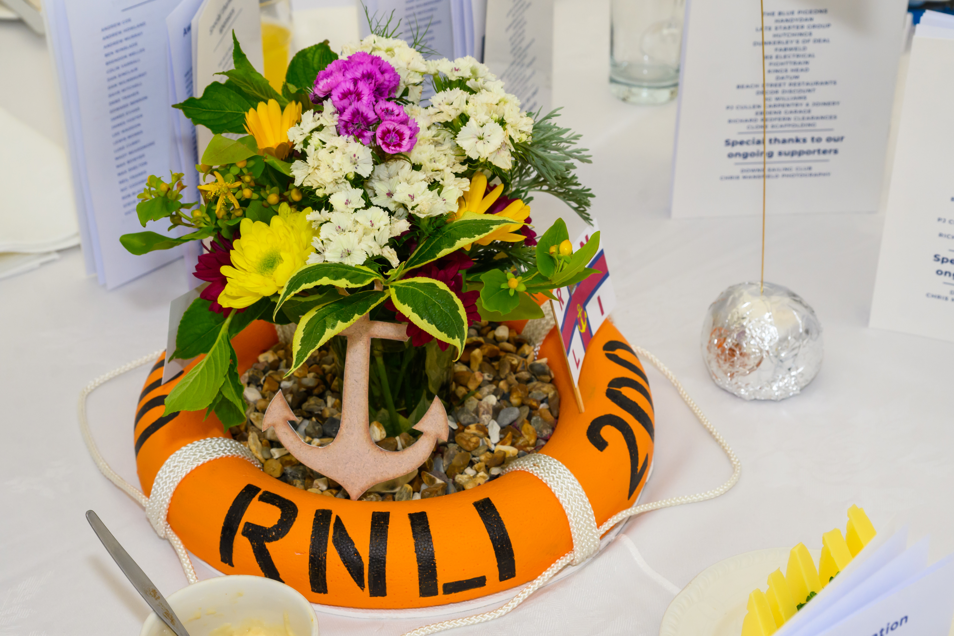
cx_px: 477
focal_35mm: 67
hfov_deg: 30.1
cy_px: 318
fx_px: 1775
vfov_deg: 20.3
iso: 800
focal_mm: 45
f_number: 8
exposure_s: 1/60
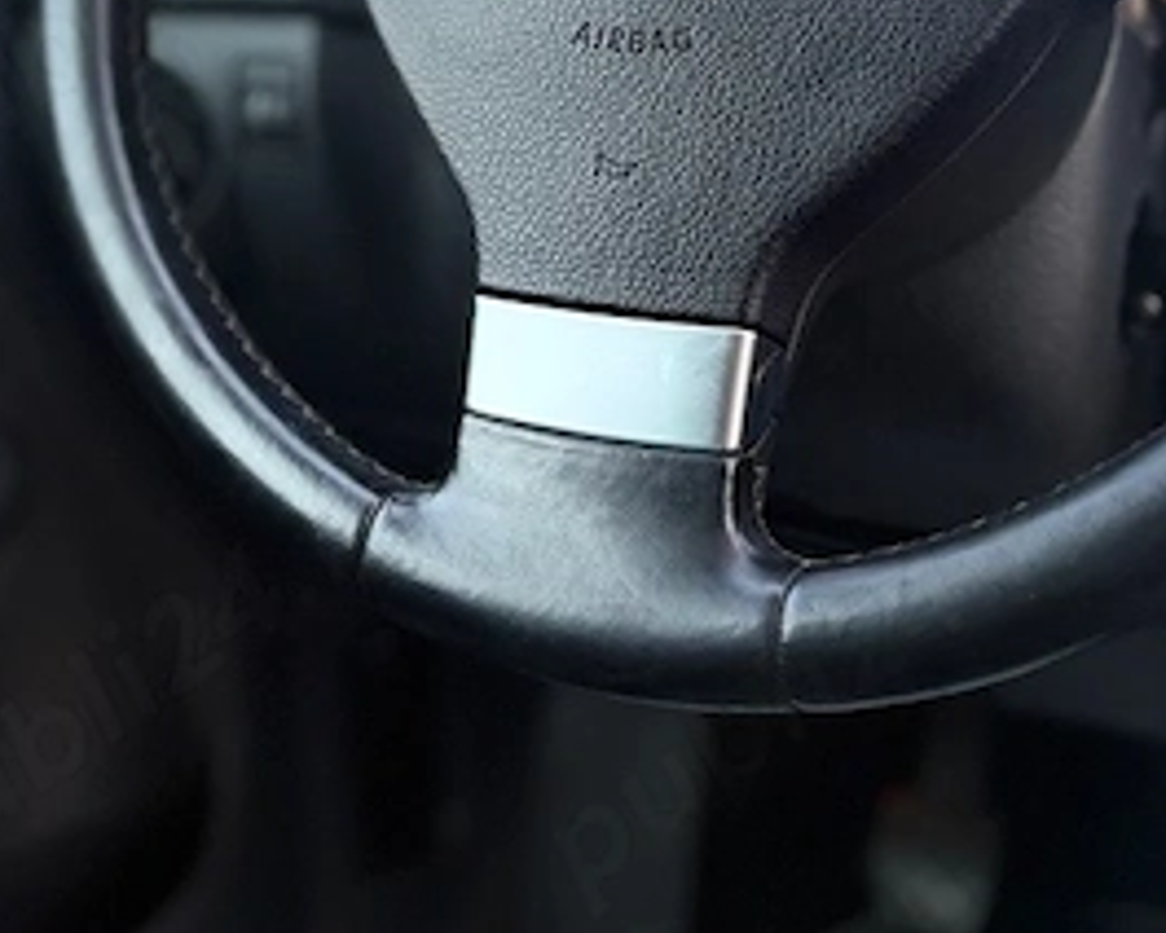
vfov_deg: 27.1
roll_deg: +7.1
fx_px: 1829
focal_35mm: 53
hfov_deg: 34.8
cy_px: 9
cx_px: 321
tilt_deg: -11.7
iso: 125
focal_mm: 6.76
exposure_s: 1/243
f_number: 1.78
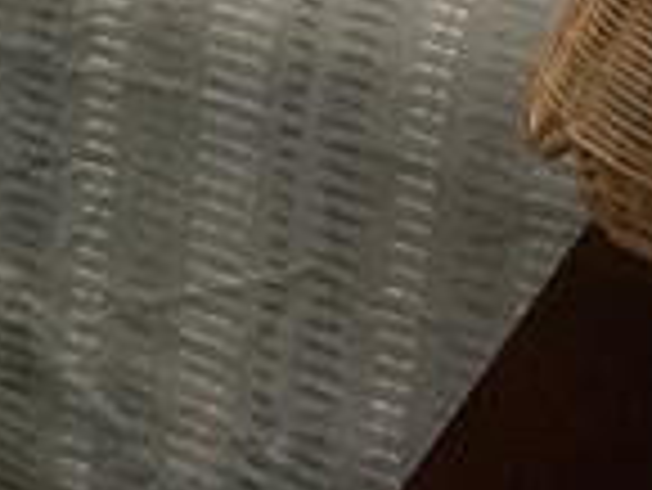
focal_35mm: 205
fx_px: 3864
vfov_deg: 6.4
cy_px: -1191
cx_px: -576
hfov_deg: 9.2
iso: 100
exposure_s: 1/60
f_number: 1.8
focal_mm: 3
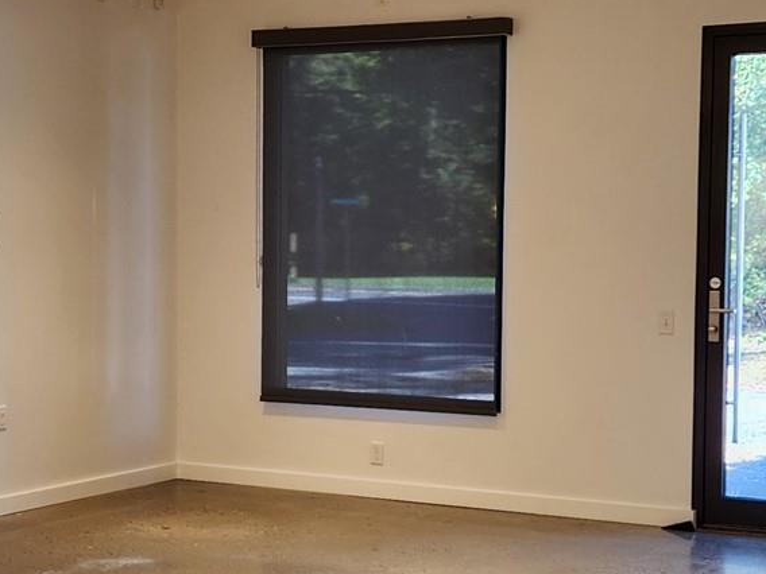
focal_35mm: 83
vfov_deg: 17.8
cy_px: 360
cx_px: 251
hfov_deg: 23.4
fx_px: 1837
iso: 64
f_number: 1.8
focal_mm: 5.4
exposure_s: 1/120
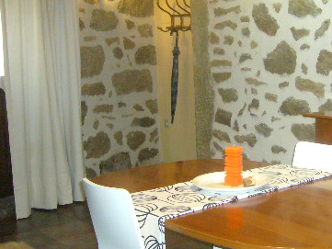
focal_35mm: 62
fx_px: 595
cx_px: 241
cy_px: 74
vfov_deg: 23.5
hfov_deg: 30.8
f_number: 2.8
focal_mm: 5.8
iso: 400
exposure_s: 1/30
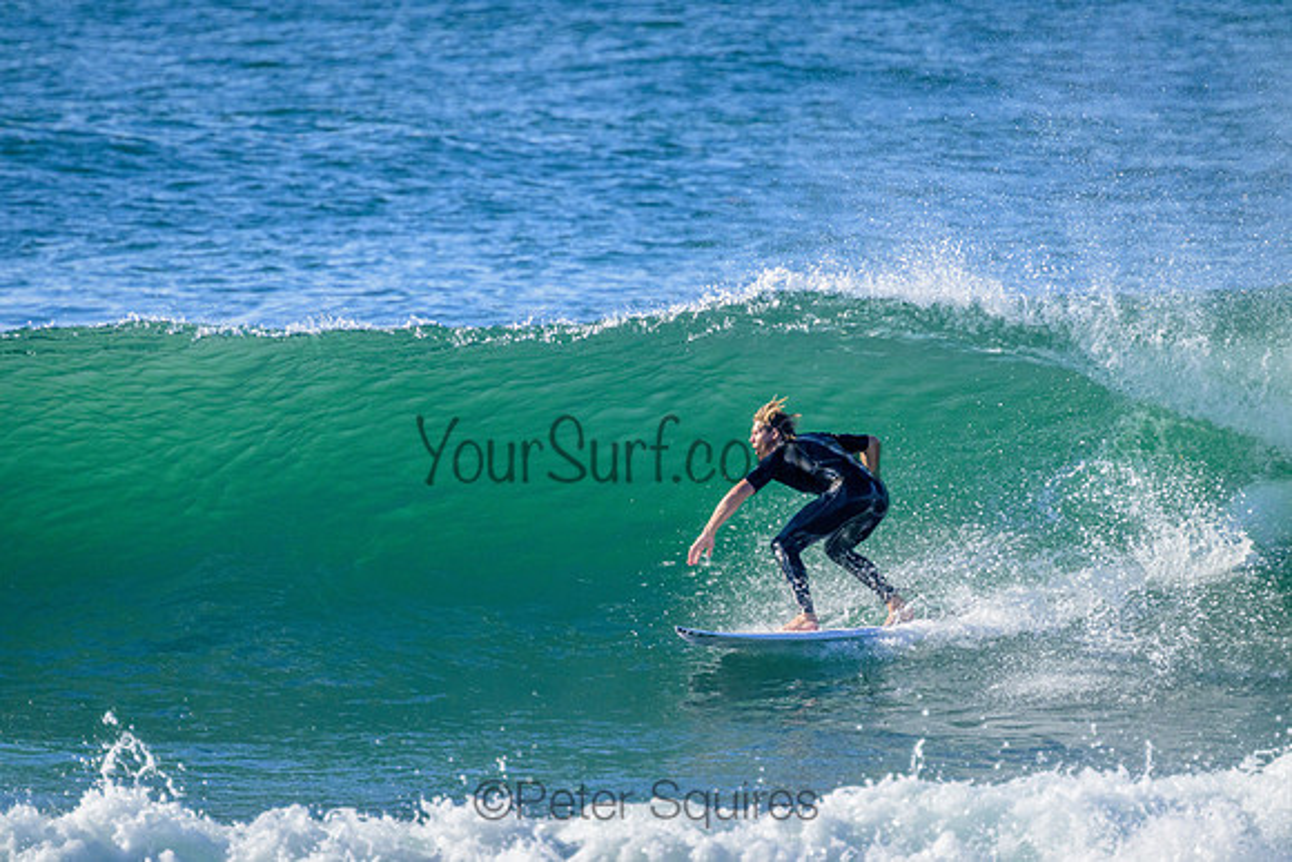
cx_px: 646
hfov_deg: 2.6
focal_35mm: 800
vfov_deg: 1.7
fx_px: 28716
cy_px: 431
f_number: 11
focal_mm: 800
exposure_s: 1/2000
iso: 1400
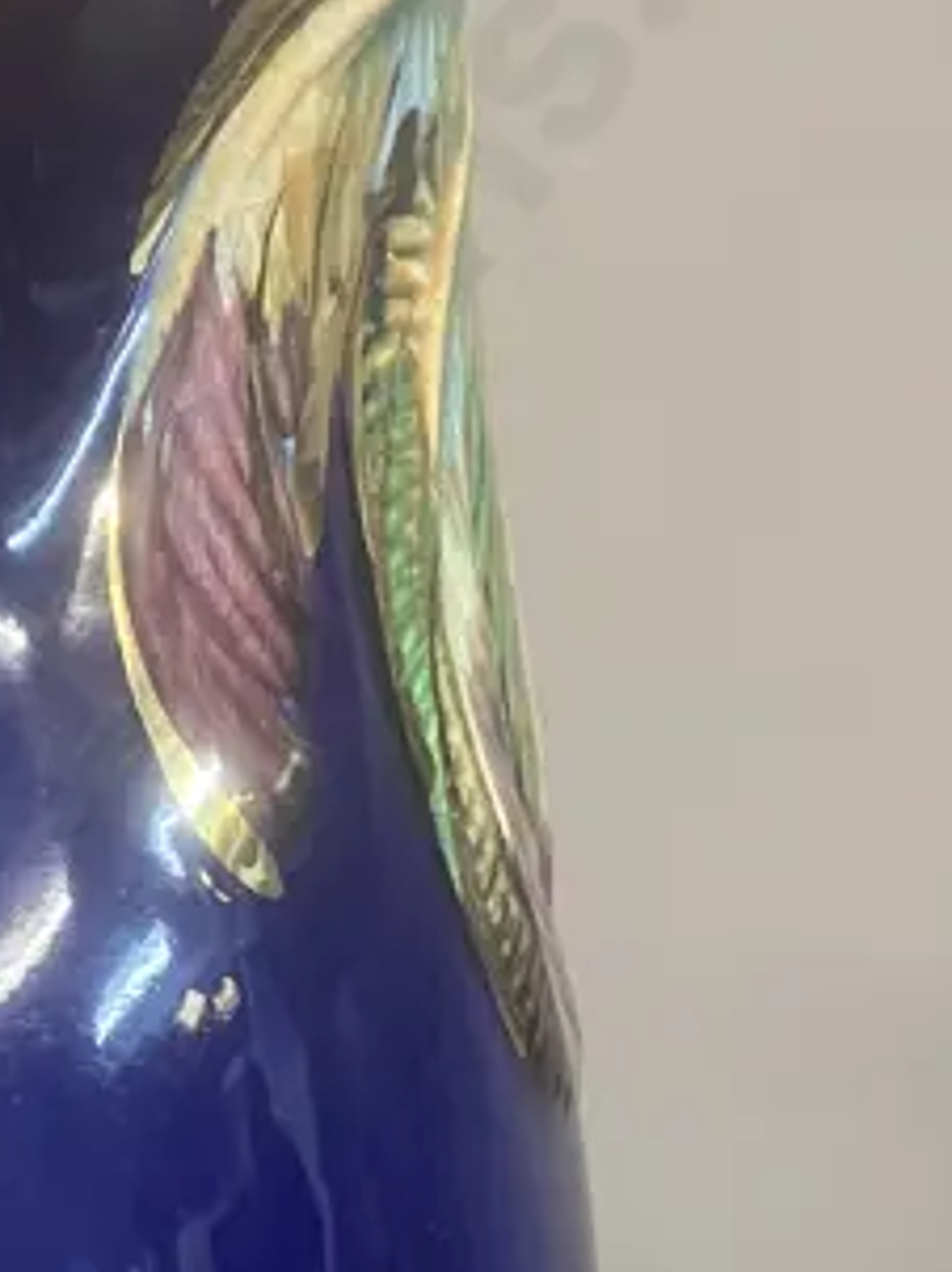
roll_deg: +0.3
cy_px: 1074
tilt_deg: -14.7
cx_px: -211
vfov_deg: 20.4
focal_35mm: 95
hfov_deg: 15.0
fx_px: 3488
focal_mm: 3.99
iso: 250
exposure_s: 1/33
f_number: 1.8
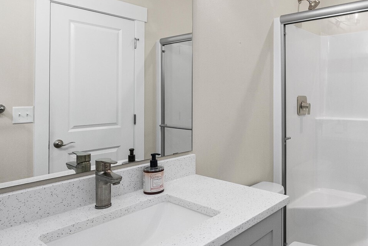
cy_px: 115
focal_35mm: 25
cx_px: 253
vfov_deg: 51.3
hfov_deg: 68.9
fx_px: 256
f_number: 7.1
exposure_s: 1/60
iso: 200
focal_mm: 14
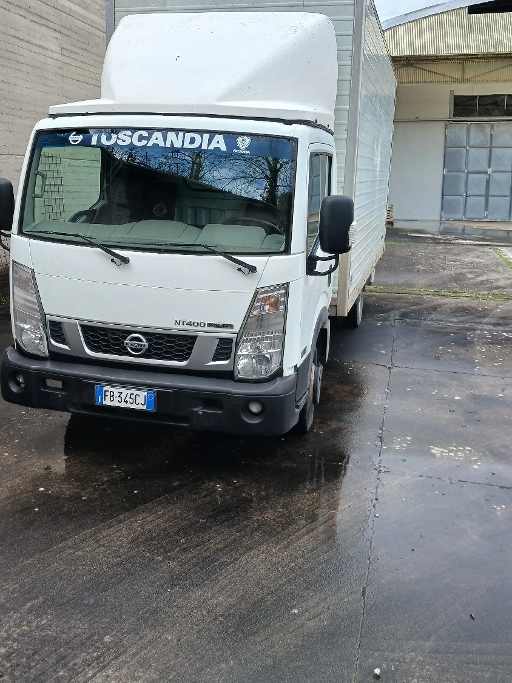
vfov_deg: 56.5
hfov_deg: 44.2
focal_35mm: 32
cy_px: 284
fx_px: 631
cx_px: 258
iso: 20
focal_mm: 3.98
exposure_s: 1/196
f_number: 1.8
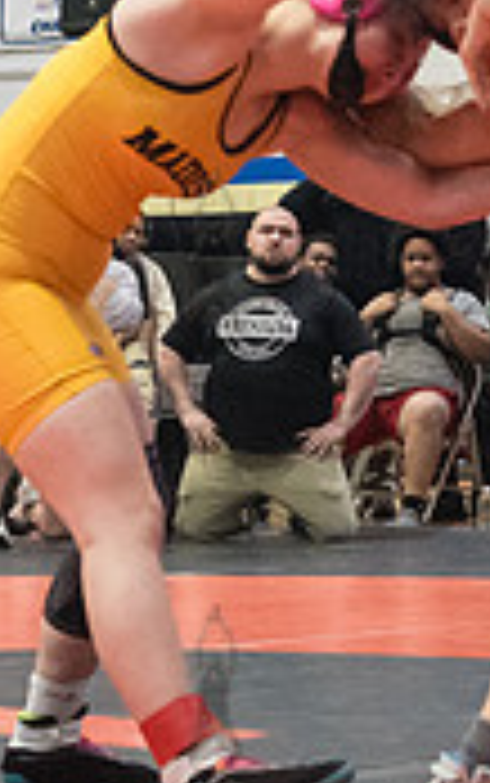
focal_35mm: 151
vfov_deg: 13.8
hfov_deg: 8.6
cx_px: 494
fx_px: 3221
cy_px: 176
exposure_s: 1/400
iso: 6400
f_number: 3.5
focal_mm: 35
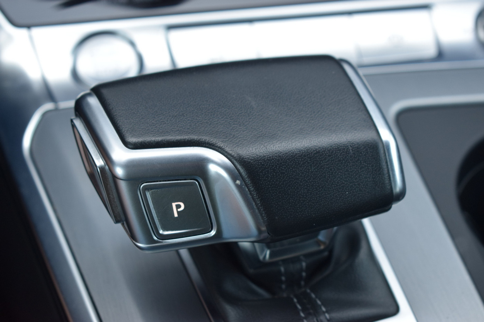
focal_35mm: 78
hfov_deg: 26.0
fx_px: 1048
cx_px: 242
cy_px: 161
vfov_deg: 17.5
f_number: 5.6
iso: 640
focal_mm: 52
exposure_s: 1/60
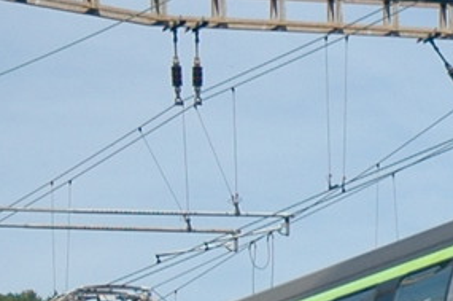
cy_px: 201
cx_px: 772
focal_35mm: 313
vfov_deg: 4.4
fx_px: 3937
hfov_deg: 6.5
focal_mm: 31
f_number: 4
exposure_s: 1/2000
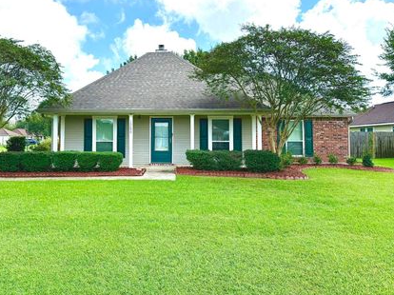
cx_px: 159
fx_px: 330
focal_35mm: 29
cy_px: 127
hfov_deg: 61.2
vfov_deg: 48.0
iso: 100
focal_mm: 6.76
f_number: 1.78
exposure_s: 1/5319
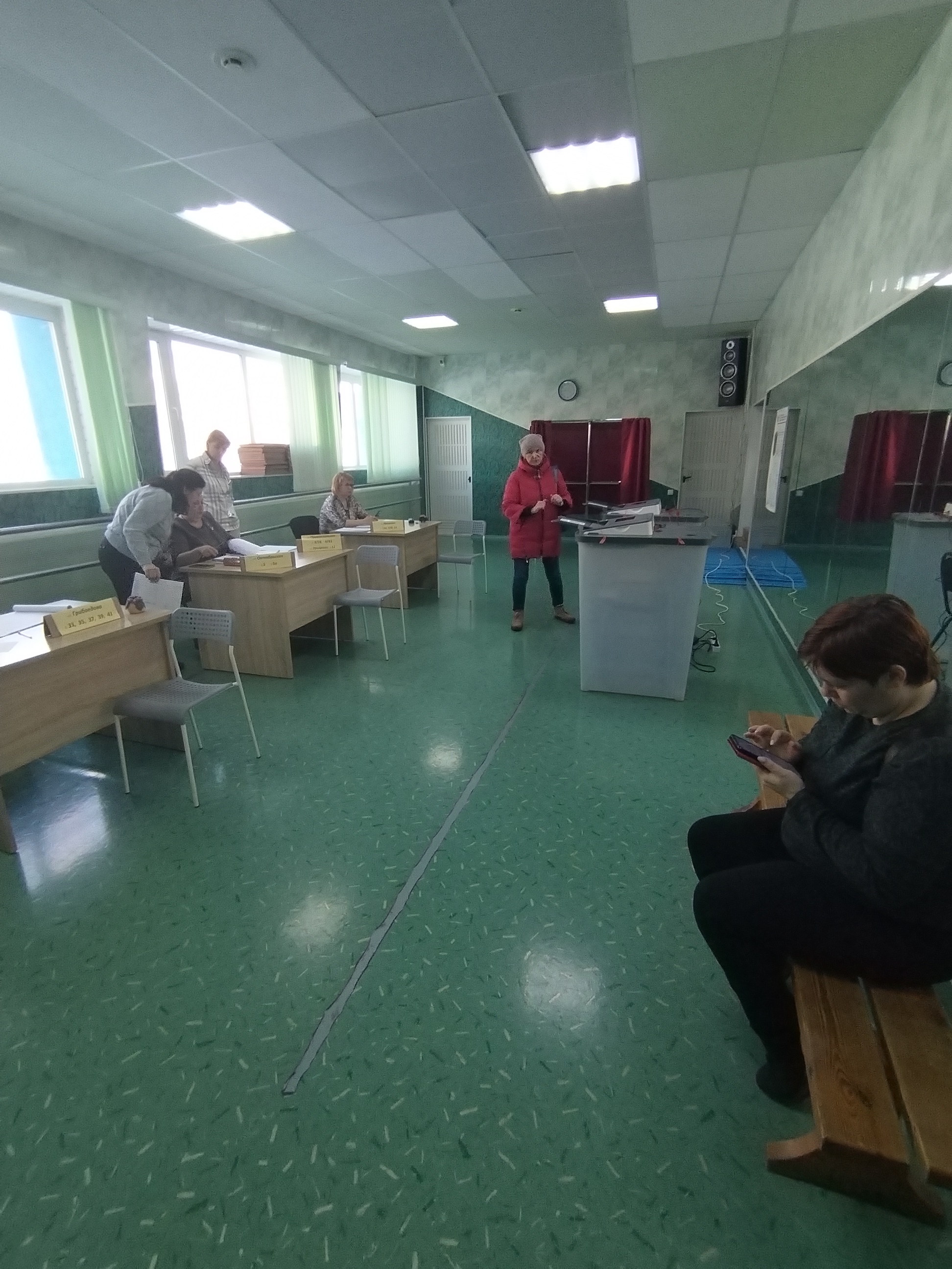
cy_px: 634
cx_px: 476
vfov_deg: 91.0
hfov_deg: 74.7
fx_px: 623
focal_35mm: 17
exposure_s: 1/100
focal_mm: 1.42
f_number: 2.2
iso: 260
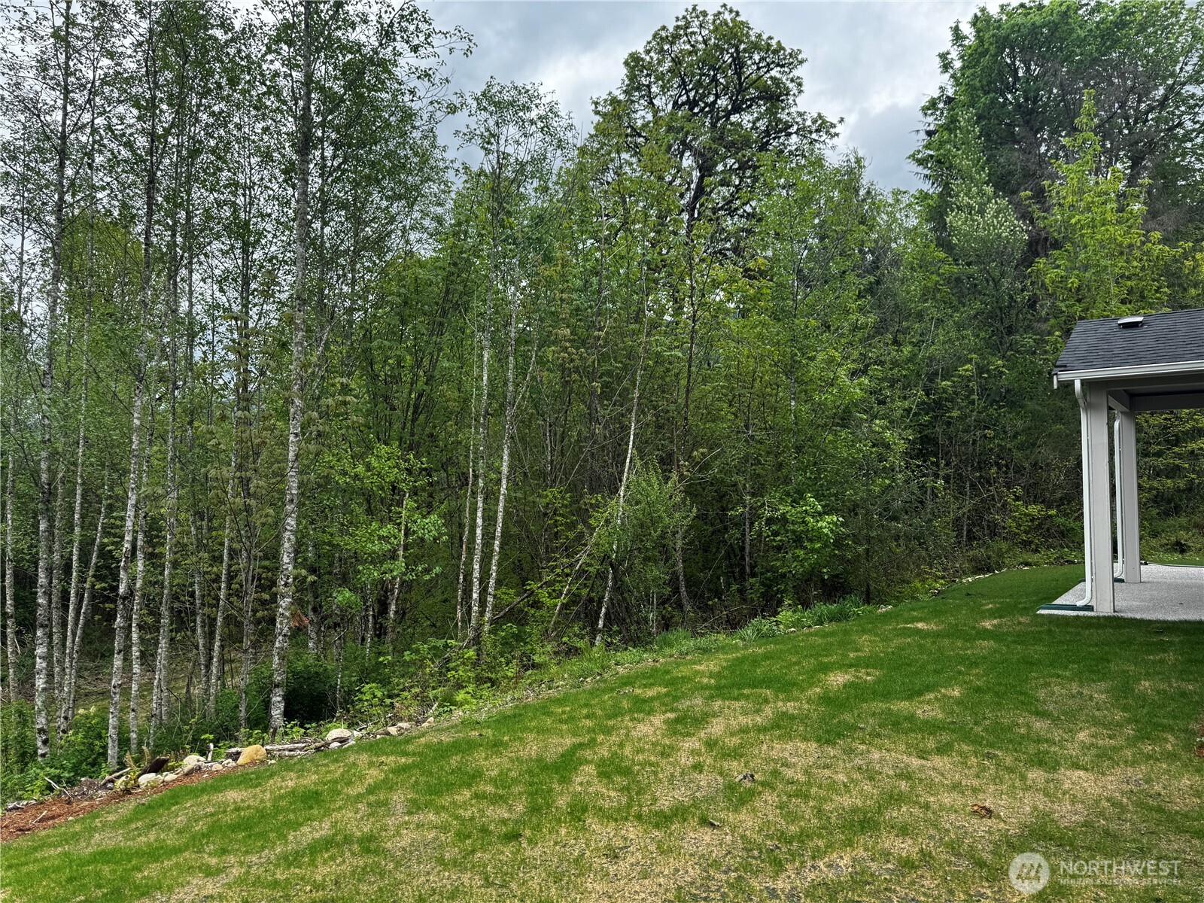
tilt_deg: +2.4
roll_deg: +1.3
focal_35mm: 24
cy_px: 452
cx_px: 602
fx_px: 835
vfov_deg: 56.8
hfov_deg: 71.6
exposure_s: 1/1193
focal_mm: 6.76
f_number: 1.78
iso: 80
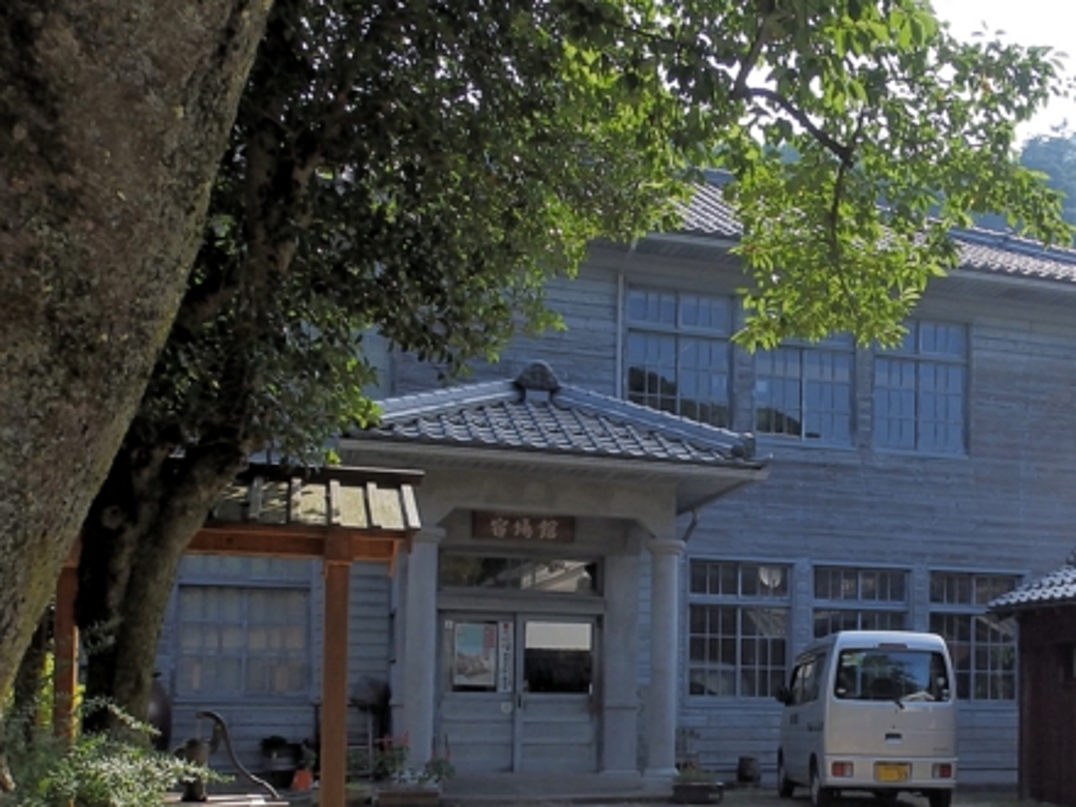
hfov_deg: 45.0
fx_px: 1243
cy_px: 496
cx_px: 822
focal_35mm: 40
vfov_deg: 35.8
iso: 80
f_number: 4.5
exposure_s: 1/250
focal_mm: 4
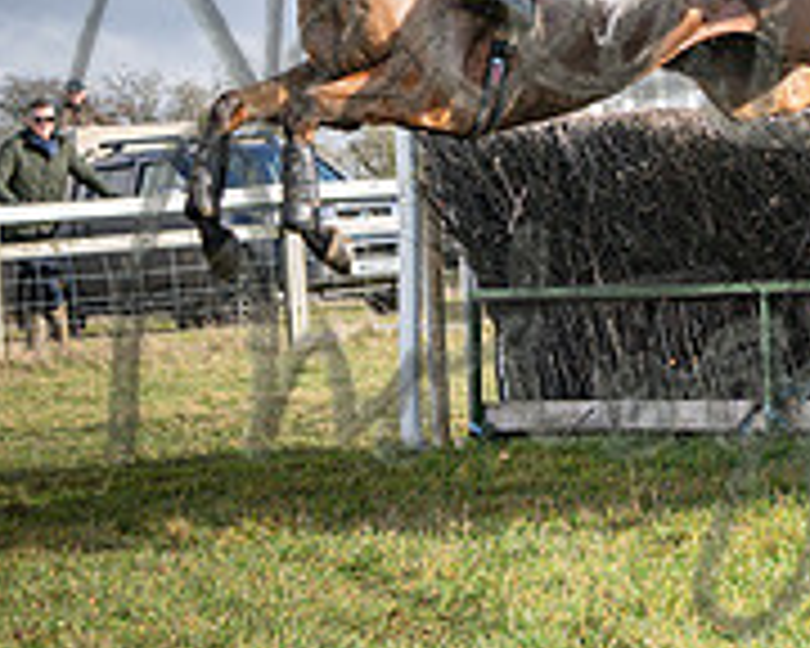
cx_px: 1019
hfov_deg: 9.1
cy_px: -150
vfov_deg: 7.4
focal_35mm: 208
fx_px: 4986
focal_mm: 47
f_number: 4
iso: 200
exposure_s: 1/1250
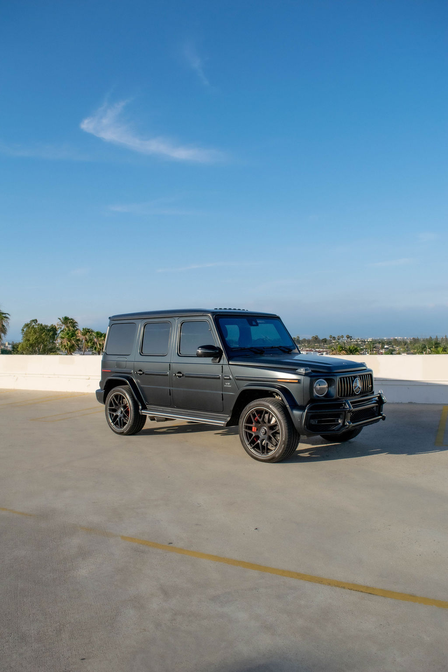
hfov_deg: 47.9
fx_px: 504
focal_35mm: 27
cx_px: 224
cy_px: 336
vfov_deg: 67.4
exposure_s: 1/2000
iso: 400
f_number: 7.1
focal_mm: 18
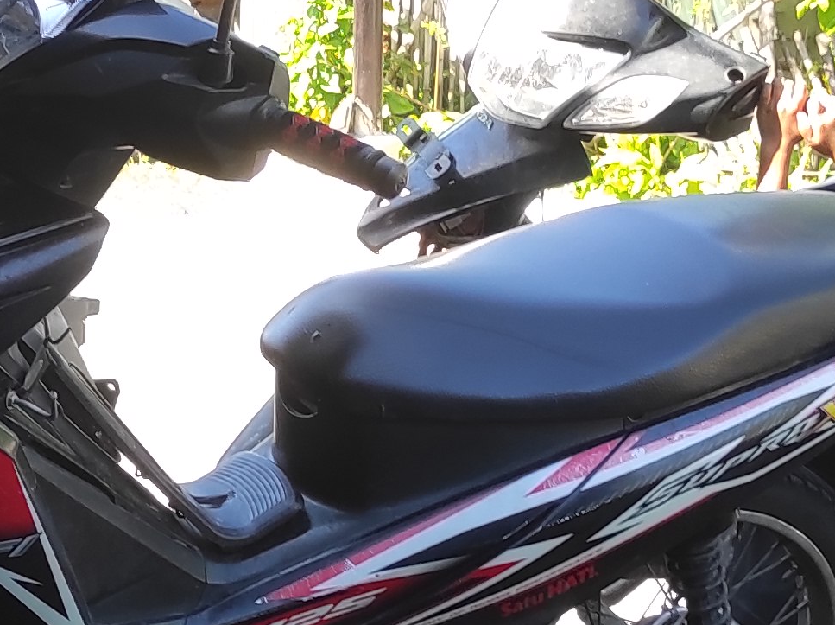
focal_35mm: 120
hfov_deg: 16.2
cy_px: 488
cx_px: 81
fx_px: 2891
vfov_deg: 12.3
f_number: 1.89
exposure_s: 1/175
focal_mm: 5.43
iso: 100
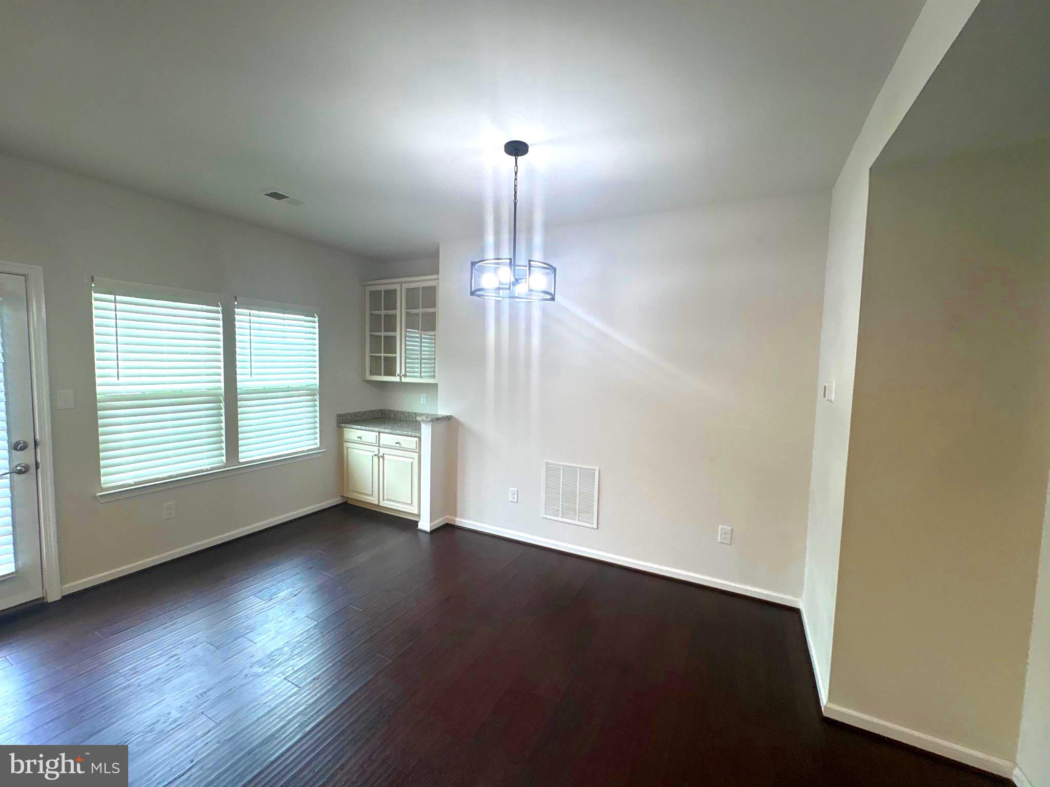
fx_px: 425
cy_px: 394
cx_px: 525
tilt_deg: -3.6
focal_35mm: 14
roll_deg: -0.6
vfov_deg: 85.7
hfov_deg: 102.1
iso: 160
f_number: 2.2
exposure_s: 1/120
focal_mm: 2.22
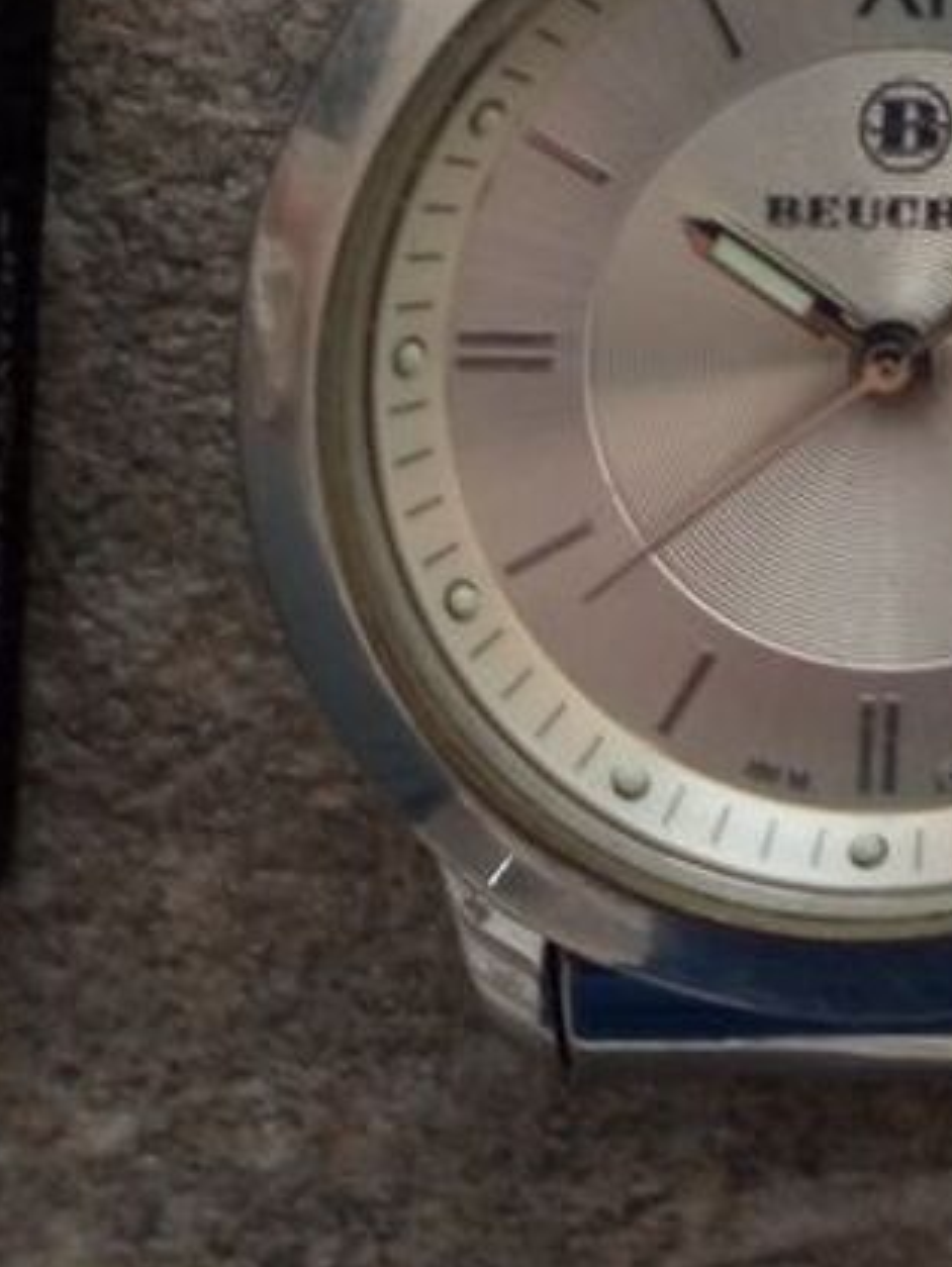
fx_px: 3150
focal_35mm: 86
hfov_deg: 15.6
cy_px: -541
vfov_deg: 20.1
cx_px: 1495
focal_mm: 3.79
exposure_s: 1/33.3
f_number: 2.2
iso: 188
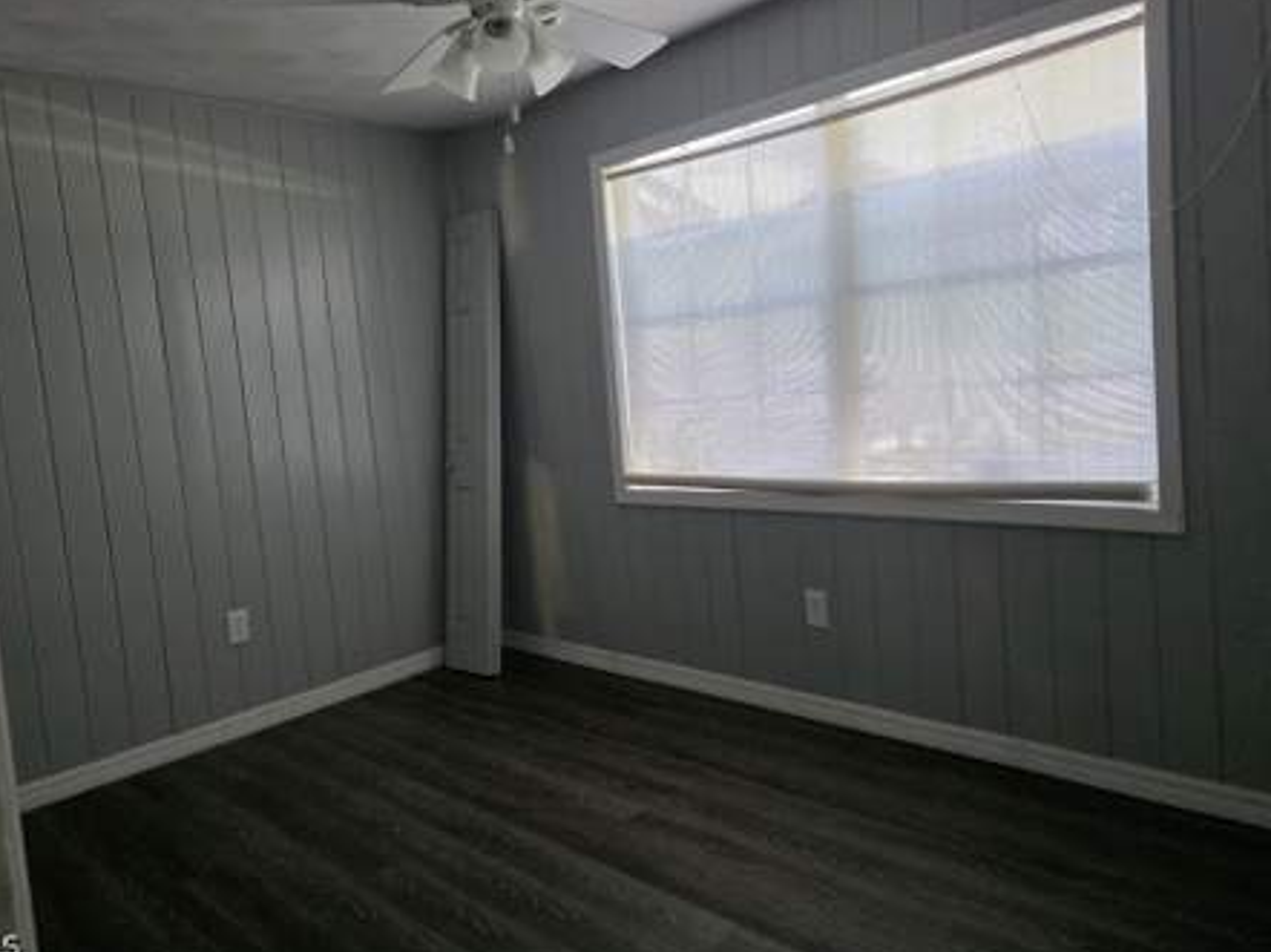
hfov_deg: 69.3
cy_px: 452
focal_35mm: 25
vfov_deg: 54.8
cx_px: 584
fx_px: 917
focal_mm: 6.3
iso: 400
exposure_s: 1/120
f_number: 1.7
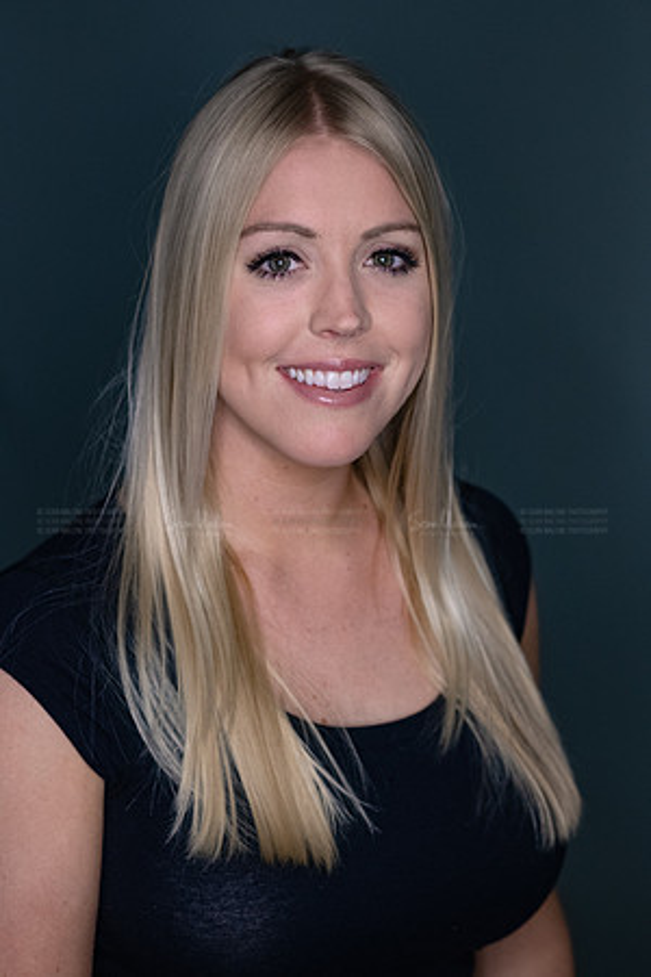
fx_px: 2305
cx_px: 326
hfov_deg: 16.1
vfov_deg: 23.9
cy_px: 488
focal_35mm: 85
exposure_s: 1/320
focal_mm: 85
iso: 2000
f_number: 3.5
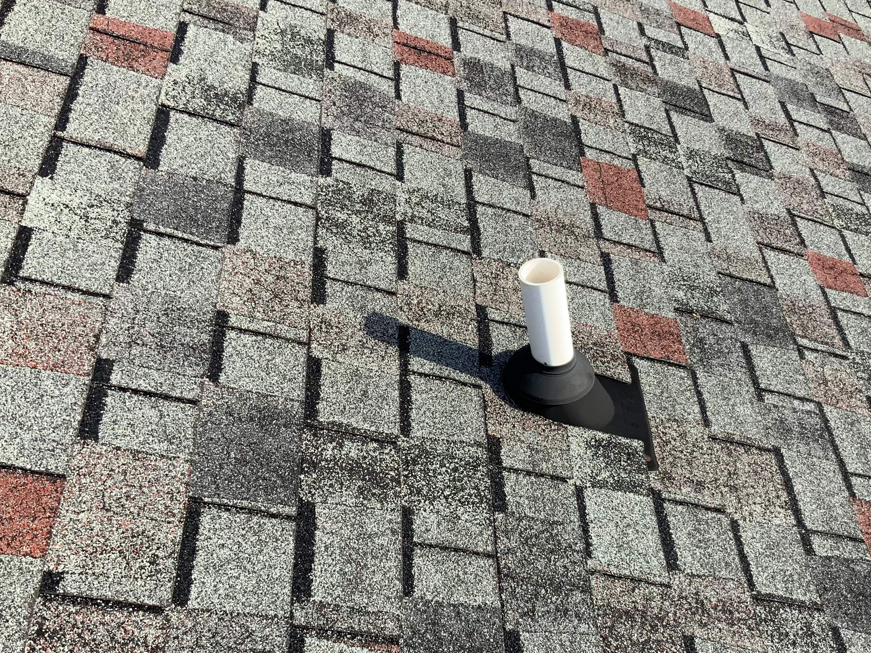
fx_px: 1132
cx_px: 560
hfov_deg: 41.7
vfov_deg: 32.0
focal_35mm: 45
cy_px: 423
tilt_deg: -46.4
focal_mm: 3
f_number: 1.8
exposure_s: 1/842
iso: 16
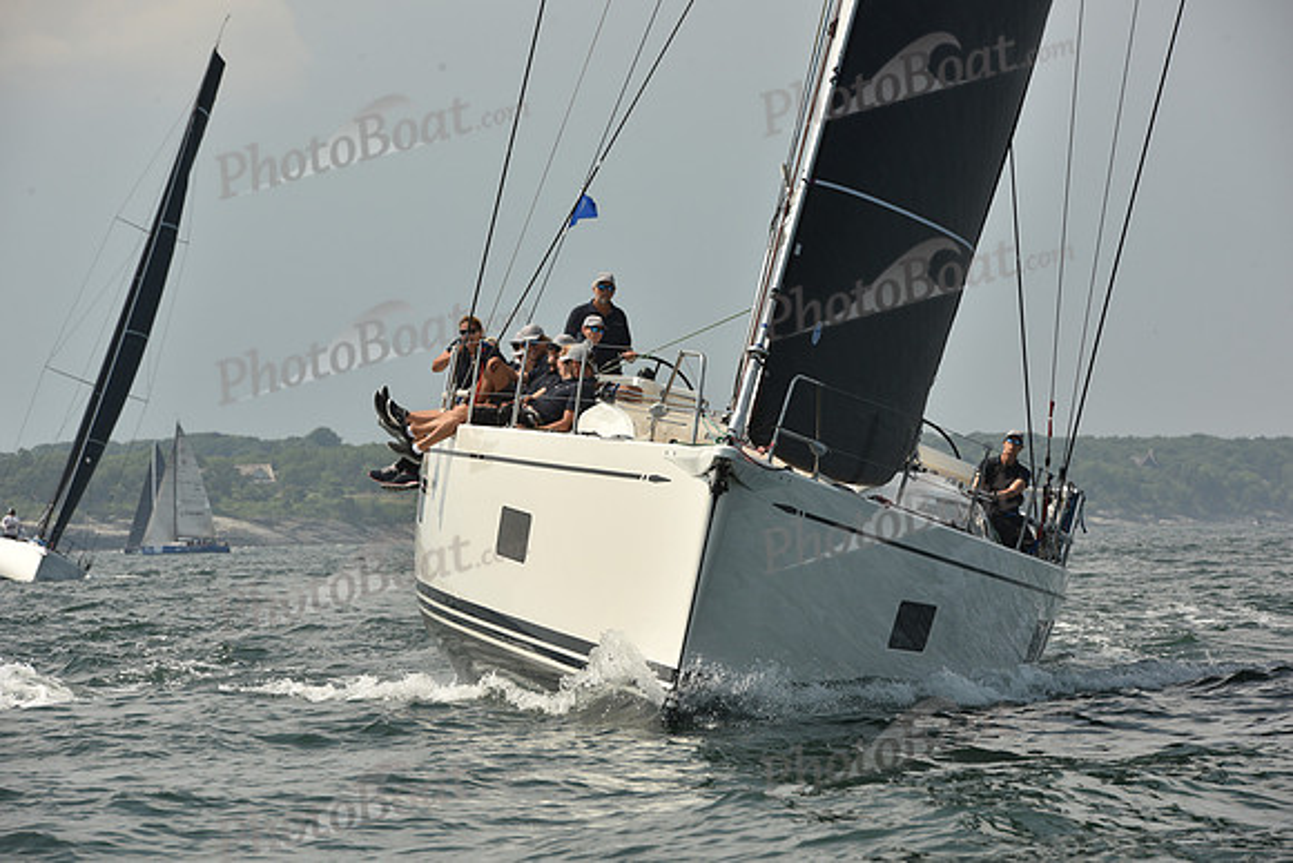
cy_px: 432
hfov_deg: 10.5
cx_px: 646
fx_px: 7005
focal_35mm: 195
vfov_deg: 7.0
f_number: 13
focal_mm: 195
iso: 250
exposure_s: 1/800
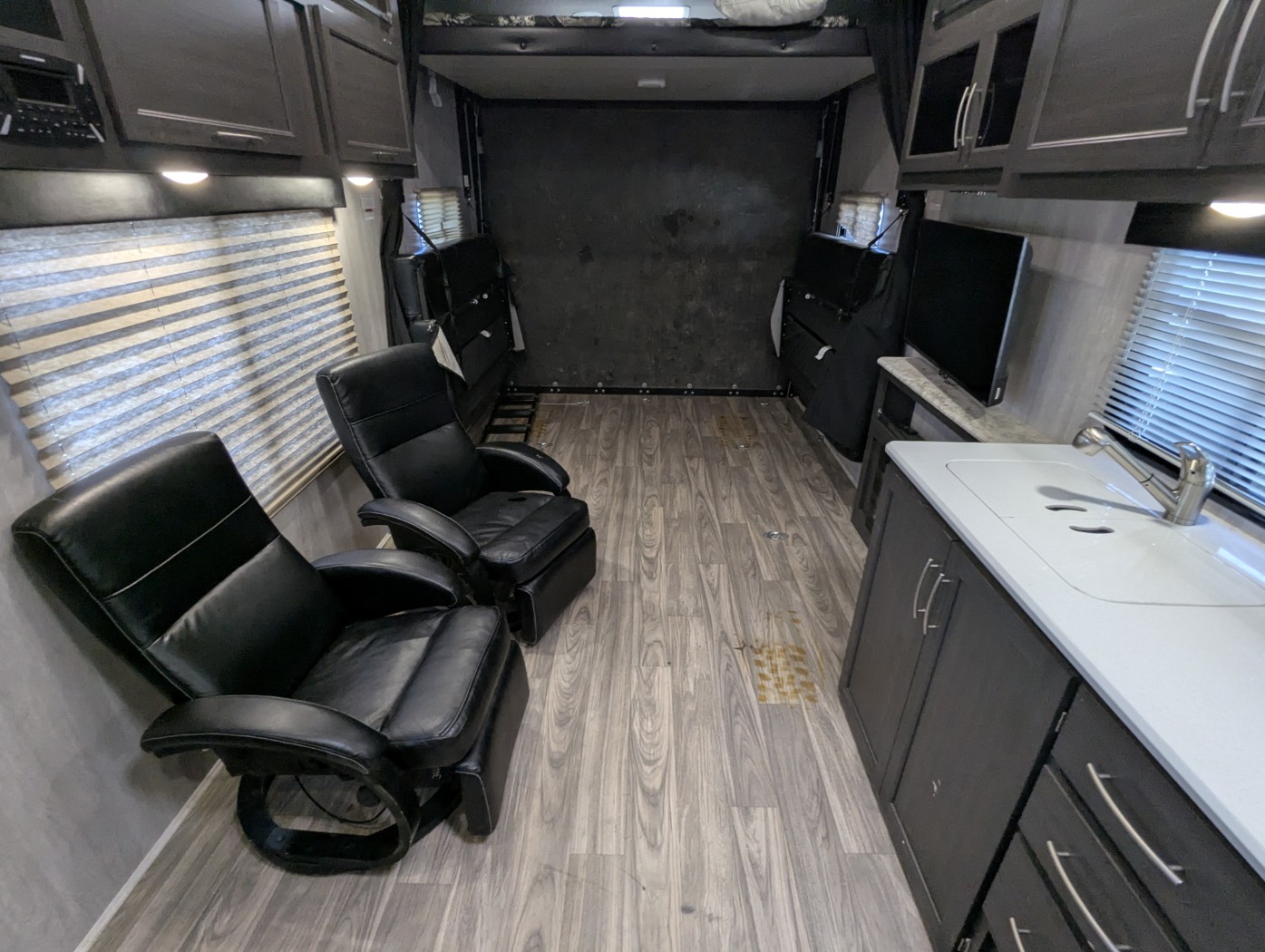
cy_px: 476
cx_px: 632
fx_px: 585
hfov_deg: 94.4
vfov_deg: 78.2
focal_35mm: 16
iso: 177
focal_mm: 2.35
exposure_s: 1/42.9
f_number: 2.2
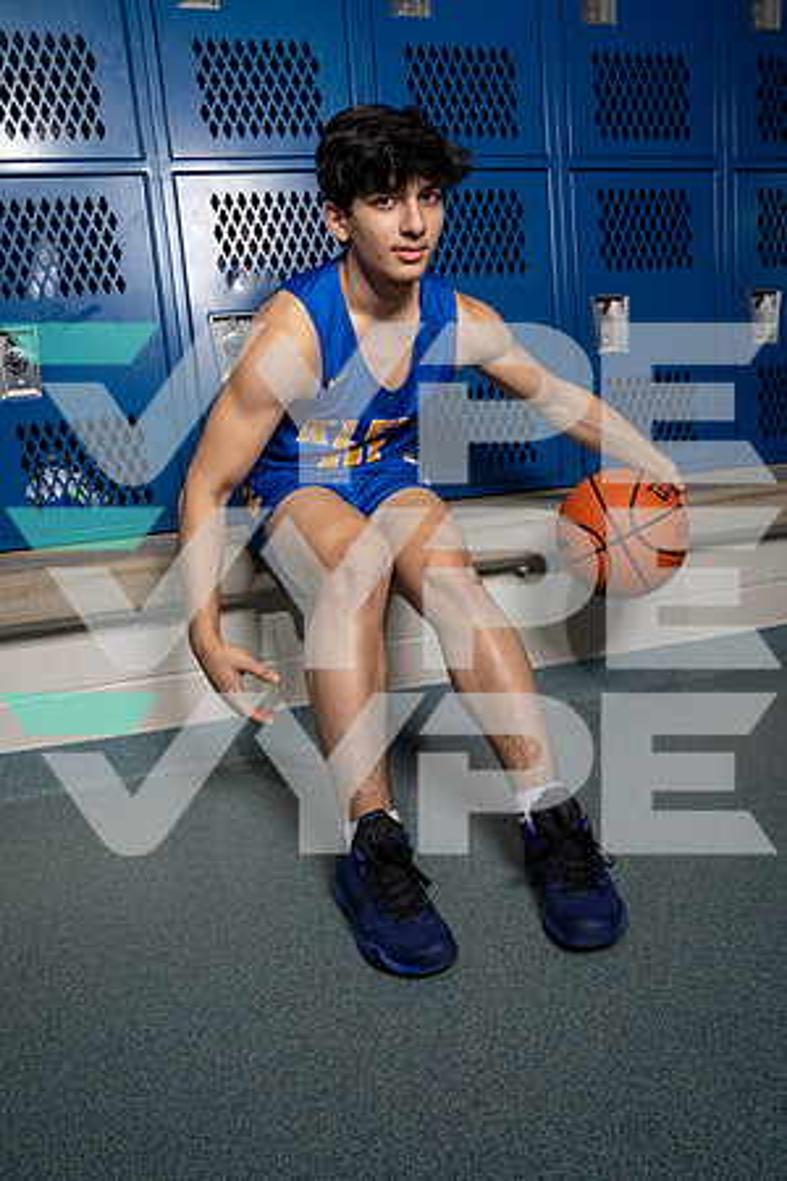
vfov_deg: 69.4
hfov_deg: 49.6
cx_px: 394
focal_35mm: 26
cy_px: 590
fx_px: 853
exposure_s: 1/200
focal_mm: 26
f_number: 5.6
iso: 320
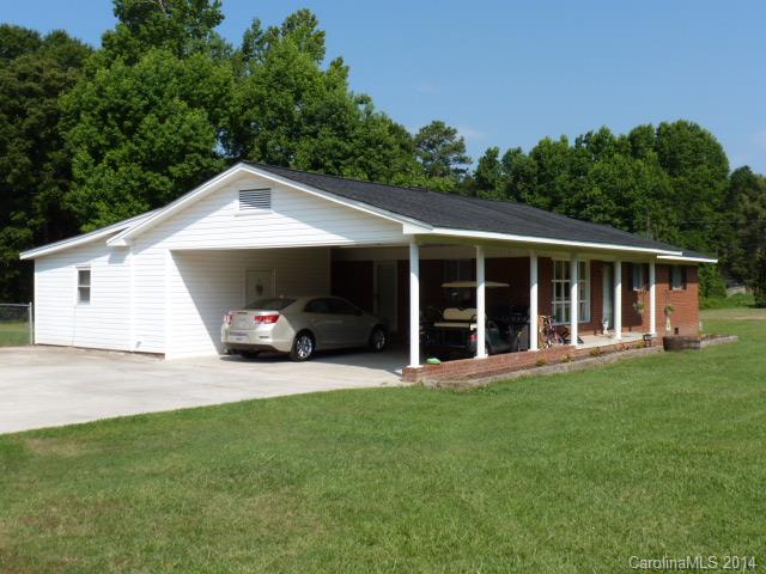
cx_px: 383
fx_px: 797
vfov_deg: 39.7
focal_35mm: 36
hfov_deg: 51.4
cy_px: 287
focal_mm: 6.4
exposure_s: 1/400
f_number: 5
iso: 100
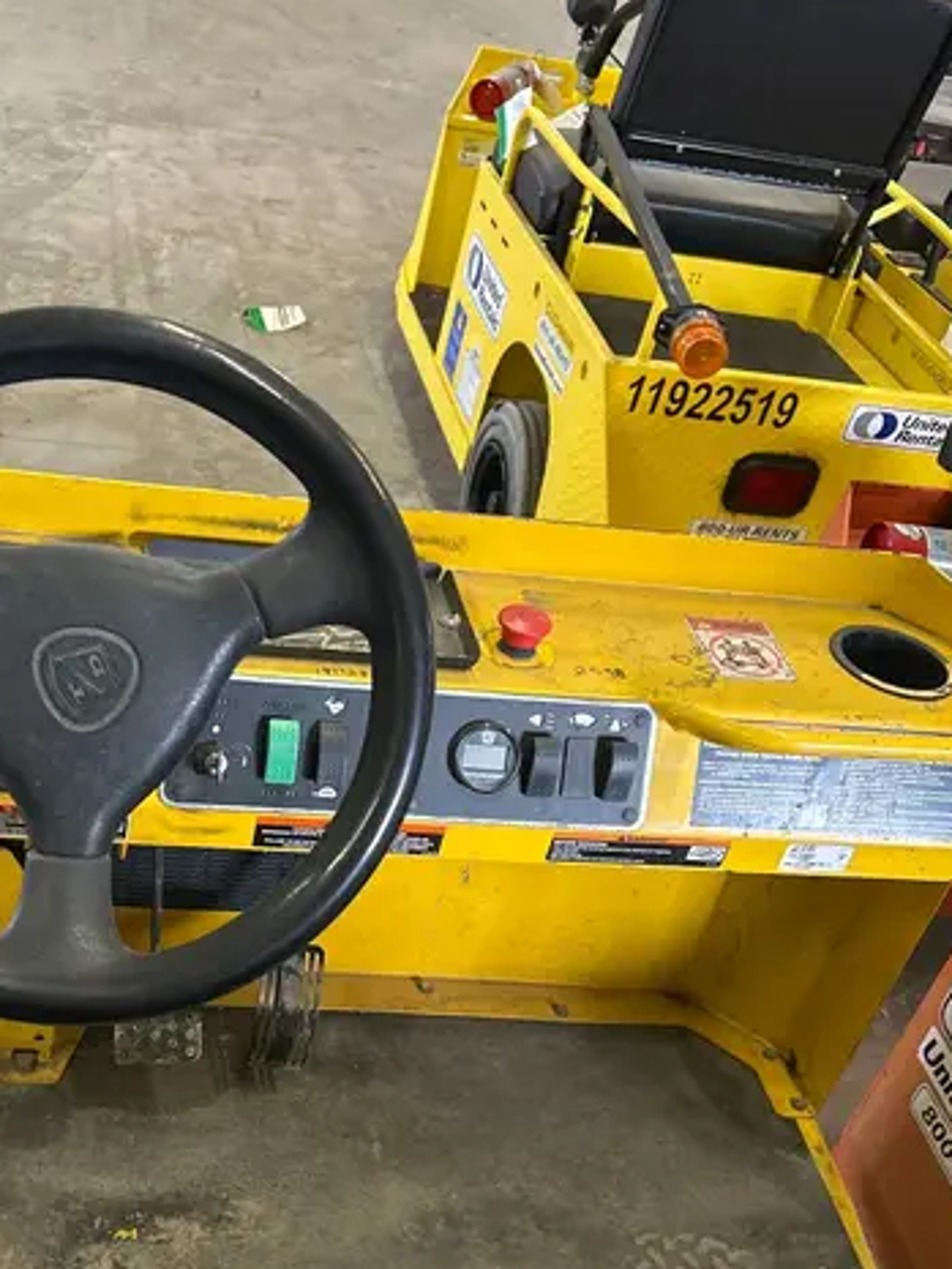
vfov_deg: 45.3
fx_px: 1503
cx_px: 325
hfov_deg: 34.8
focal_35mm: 41
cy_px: 804
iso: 500
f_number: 1.5
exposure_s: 1/42
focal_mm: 5.7
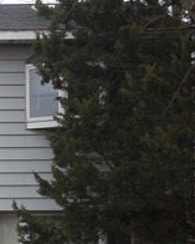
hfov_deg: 9.8
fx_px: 1103
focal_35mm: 153
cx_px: -111
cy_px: 164
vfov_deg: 12.6
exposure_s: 1/40
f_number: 4
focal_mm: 8.7
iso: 125
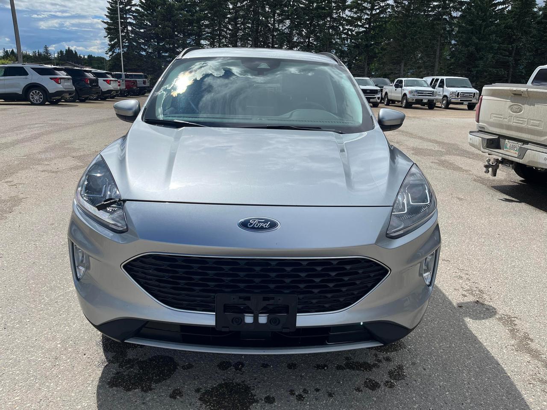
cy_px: 205
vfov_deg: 53.1
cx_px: 274
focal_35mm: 26
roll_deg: -1.2
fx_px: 411
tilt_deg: -17.2
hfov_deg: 67.3
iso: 50
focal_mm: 5.1
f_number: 1.6
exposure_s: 1/5848
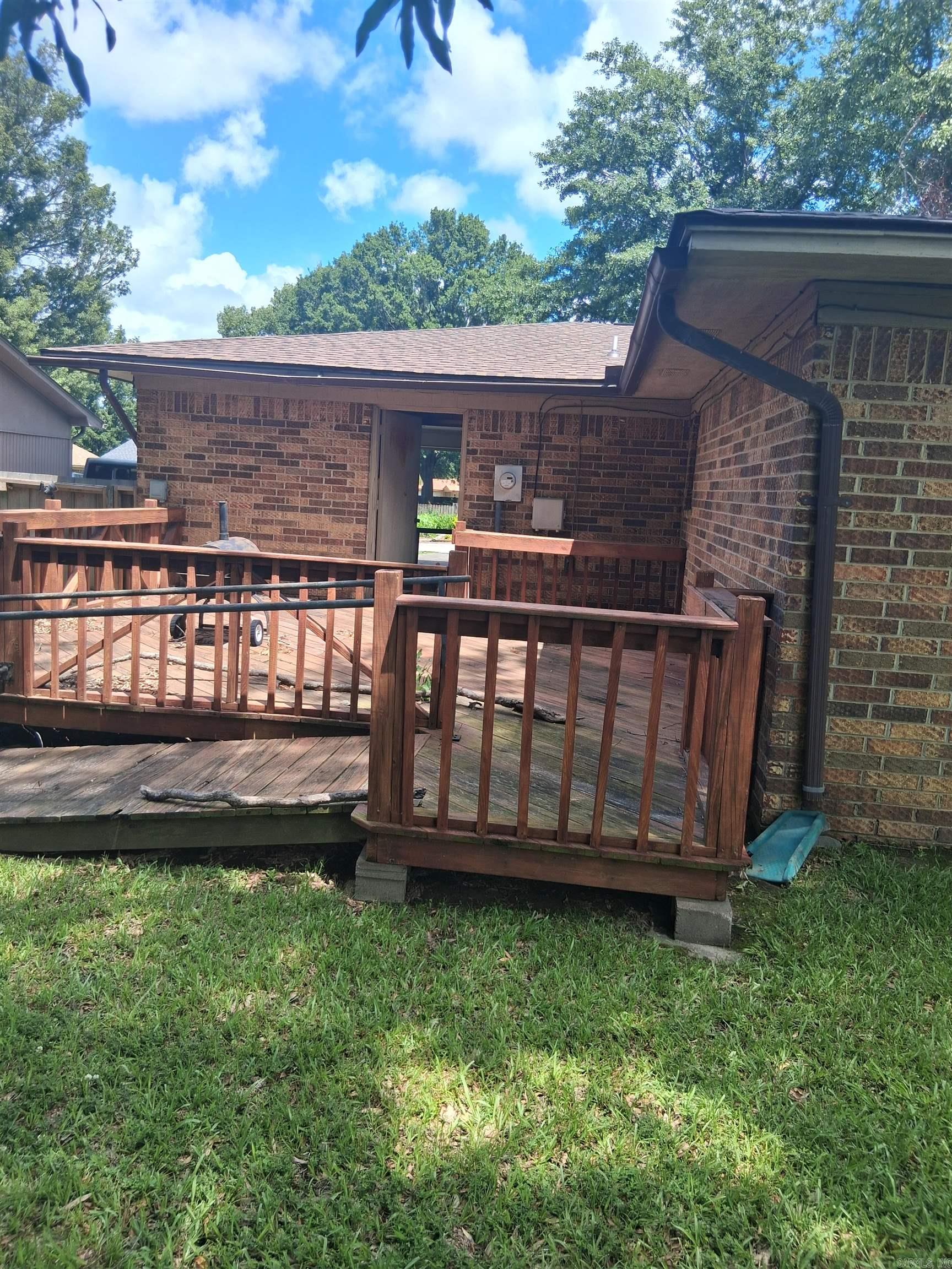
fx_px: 953
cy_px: 634
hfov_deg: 53.1
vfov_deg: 67.3
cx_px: 476
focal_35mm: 26
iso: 25
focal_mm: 3.98
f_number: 1.8
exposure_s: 1/311
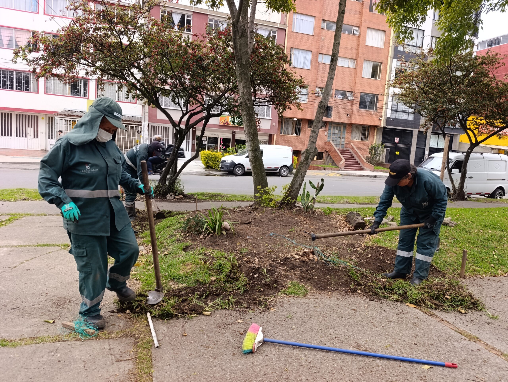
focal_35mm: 23
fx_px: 338
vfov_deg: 59.0
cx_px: 254
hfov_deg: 73.8
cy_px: 191
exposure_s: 1/153
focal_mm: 6.14
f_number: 1.6
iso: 50
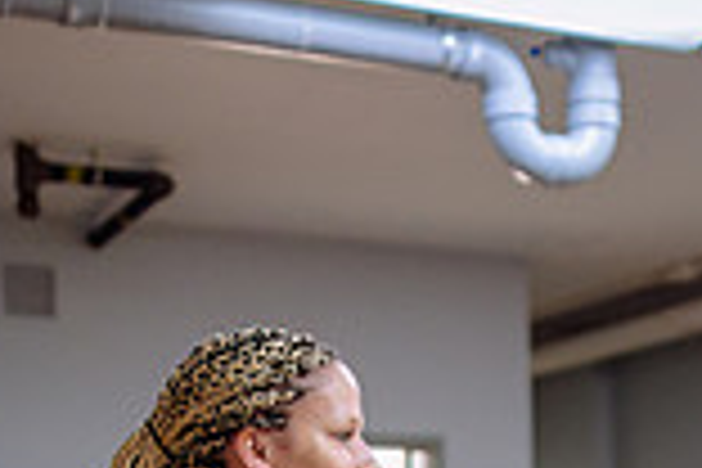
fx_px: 1735
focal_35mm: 89
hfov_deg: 22.7
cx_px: 518
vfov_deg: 14.1
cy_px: 754
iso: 800
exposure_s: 1/250
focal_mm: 24
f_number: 1.4
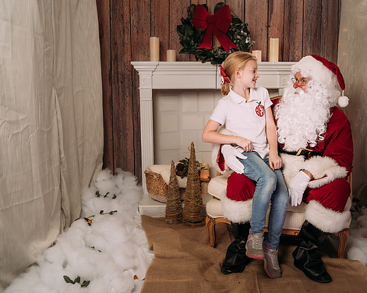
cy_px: 151
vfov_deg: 34.9
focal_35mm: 43
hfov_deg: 42.8
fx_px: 467
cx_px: 213
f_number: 6.3
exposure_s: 1/100
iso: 100
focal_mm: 35
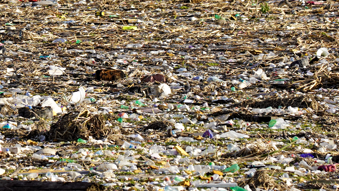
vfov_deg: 2.3
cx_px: -82
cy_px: -34
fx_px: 4720
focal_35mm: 525
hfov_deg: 4.1
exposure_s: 1/250
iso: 100
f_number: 6.3
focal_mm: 176
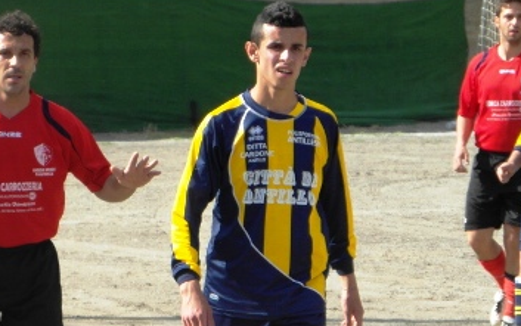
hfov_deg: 6.6
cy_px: 195
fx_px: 4503
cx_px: 94
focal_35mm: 317
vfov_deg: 4.1
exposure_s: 1/350
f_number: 4.4
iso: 100
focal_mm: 28.9
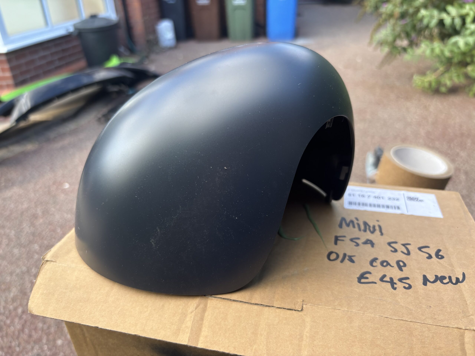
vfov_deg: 53.1
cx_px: 238
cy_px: 178
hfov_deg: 67.3
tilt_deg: -29.2
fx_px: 357
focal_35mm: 26
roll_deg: +2.5
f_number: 1.6
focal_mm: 5.96
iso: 40
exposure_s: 1/182
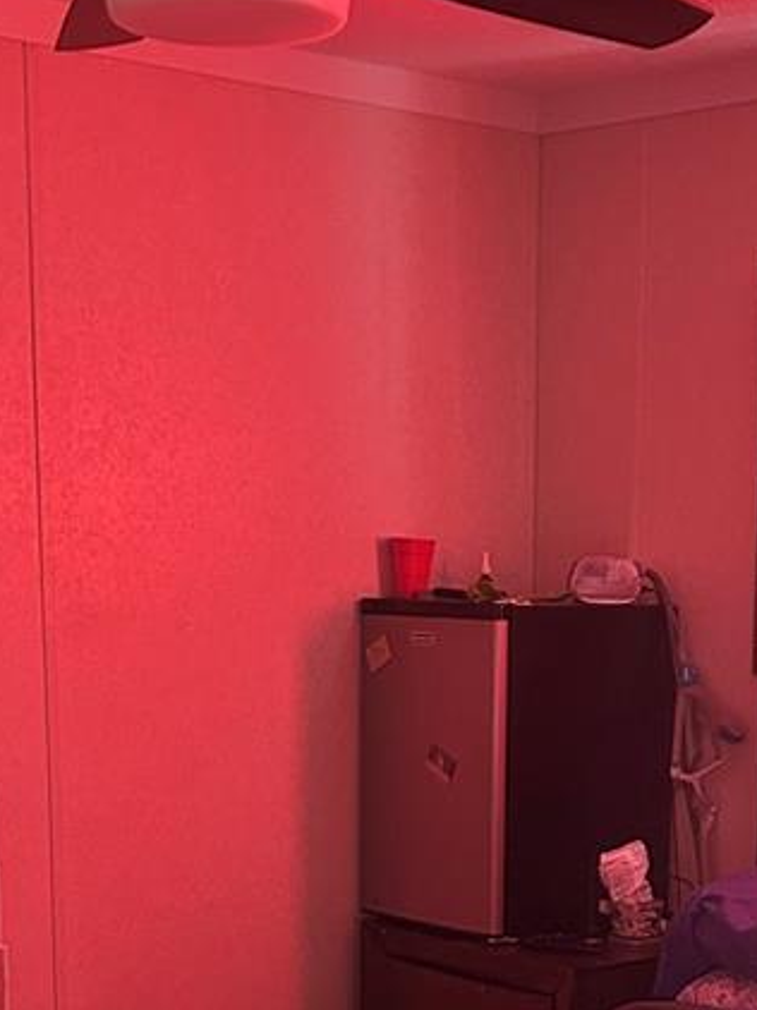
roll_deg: -1.4
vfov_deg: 25.3
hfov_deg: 19.7
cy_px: 955
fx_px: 2160
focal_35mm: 74
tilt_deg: -11.9
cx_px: 563
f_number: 1.5
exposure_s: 1/50
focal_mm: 5.7
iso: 500
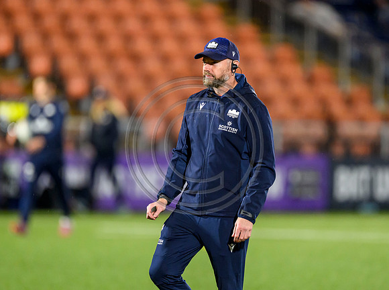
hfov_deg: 3.4
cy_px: 145
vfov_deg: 2.6
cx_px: 219
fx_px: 6483
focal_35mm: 578
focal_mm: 400
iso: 5000
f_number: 2.8
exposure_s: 1/640
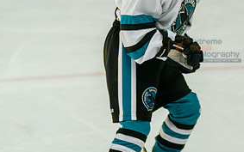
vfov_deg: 3.1
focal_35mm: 426
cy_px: 11
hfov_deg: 4.9
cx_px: 148
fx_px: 2833
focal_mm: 166
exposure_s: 1/5000
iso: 1600
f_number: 3.2
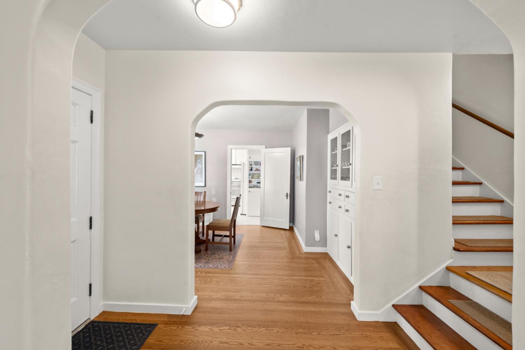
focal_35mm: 13
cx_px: 262
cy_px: 175
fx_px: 190
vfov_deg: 85.4
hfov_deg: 108.3
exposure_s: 1/1.25
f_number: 8
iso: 640
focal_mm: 13
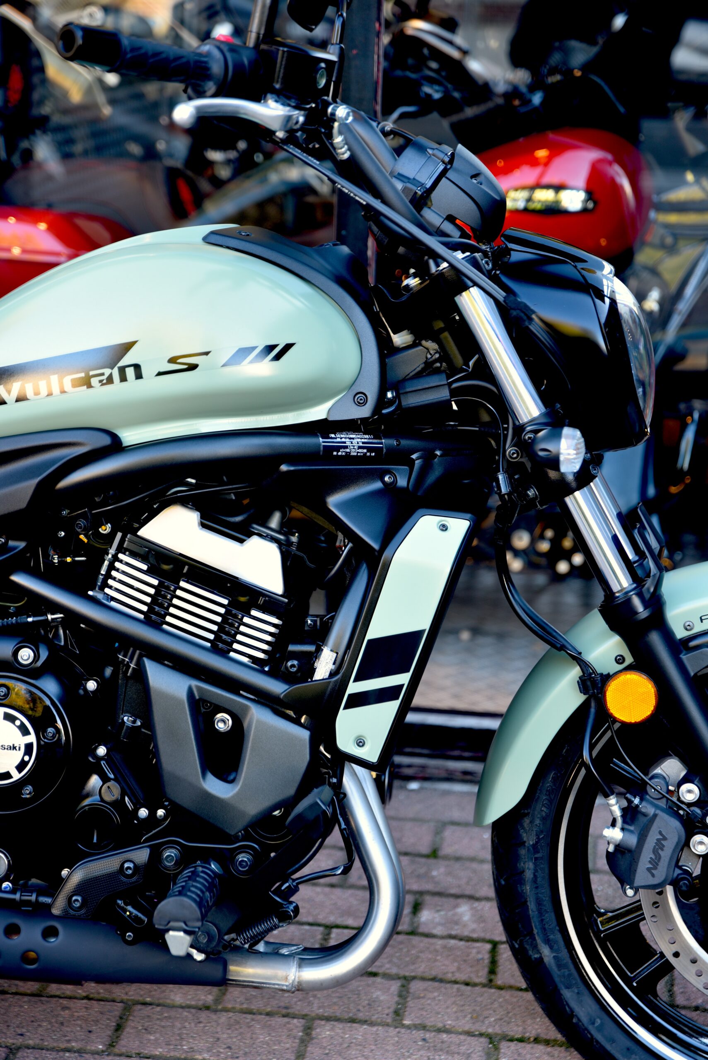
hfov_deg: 19.5
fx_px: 2063
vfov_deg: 28.8
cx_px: 354
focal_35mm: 70
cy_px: 530
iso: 200
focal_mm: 70
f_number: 2.8
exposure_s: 1/60
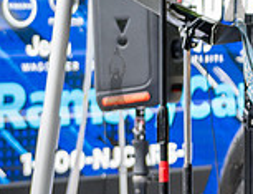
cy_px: 103
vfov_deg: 5.7
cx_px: 540
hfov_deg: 7.1
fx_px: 1951
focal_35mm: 265
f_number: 4
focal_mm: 58
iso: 400
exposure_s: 1/160
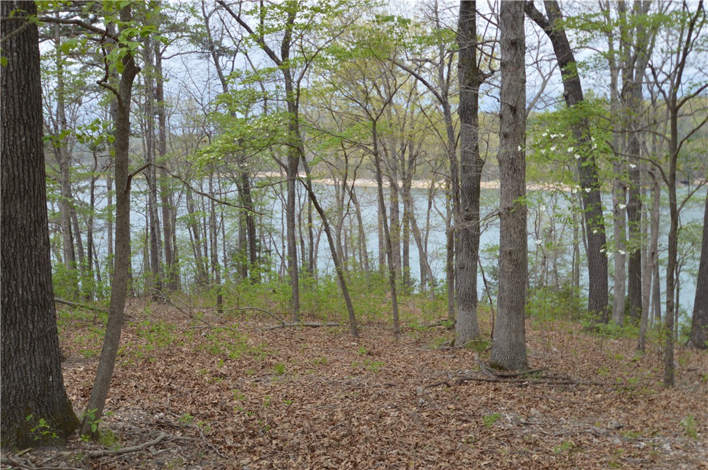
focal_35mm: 36
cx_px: 354
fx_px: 707
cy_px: 235
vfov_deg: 36.8
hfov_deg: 53.2
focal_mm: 24
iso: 100
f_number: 4.5
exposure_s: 1/400
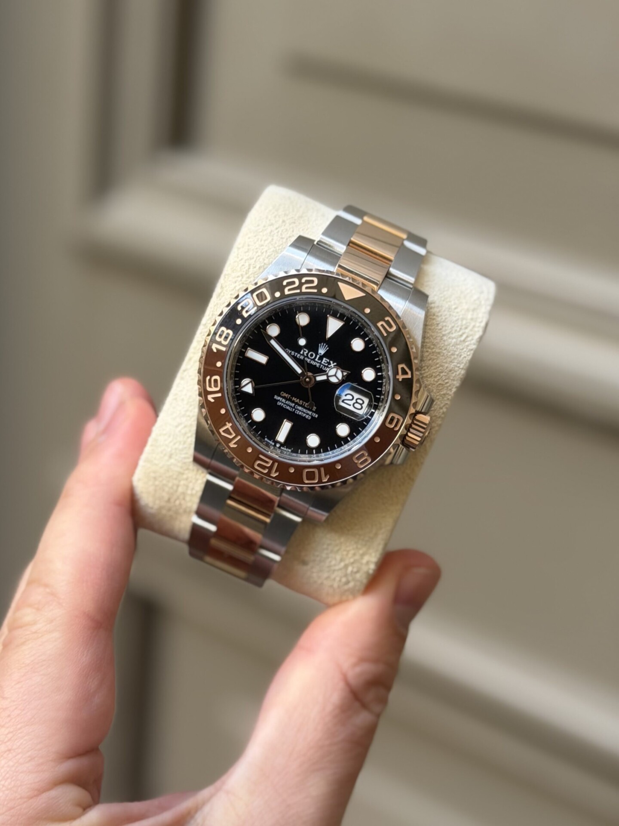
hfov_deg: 30.3
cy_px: 413
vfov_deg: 39.7
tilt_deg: -22.6
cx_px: 310
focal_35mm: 48
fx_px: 1144
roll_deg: -0.8
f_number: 1.78
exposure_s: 1/121
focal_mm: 6.76
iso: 100
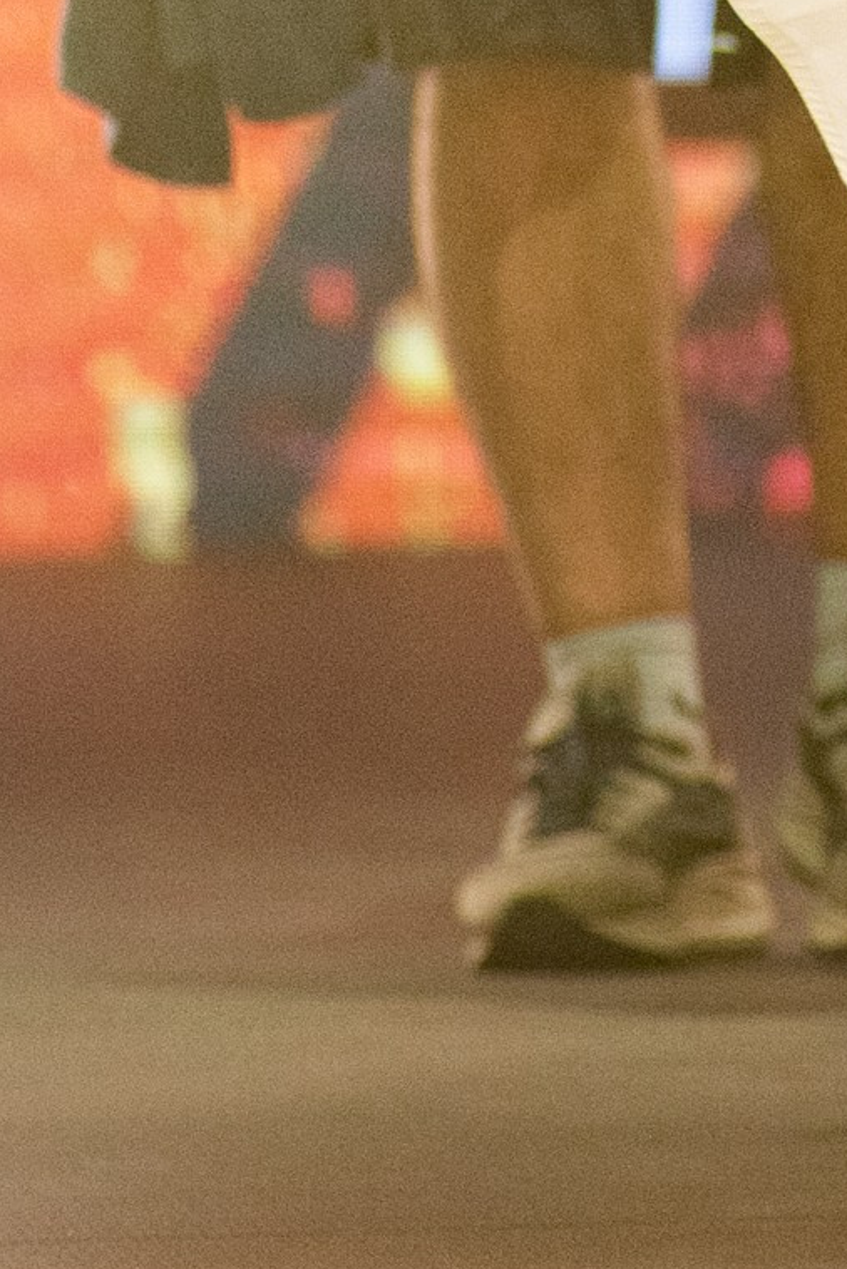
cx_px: 1592
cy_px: -1391
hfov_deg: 1.9
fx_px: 26055
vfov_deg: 2.8
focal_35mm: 739
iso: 1400
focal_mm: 160
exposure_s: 1/640
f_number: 4
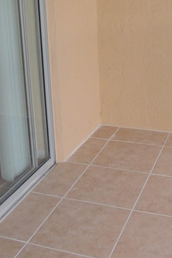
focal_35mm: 55
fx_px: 394
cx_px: 101
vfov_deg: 35.6
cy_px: 71
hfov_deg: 24.6
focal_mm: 4.3
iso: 400
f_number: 3
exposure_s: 1/200
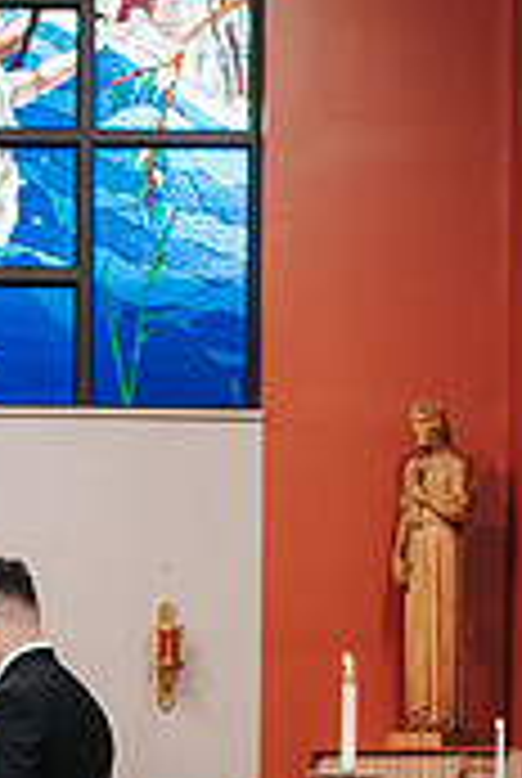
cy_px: 1021
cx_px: -82
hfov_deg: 7.2
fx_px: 4116
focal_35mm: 190
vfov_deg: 10.6
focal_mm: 35
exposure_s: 1/125
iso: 500
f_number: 2.8
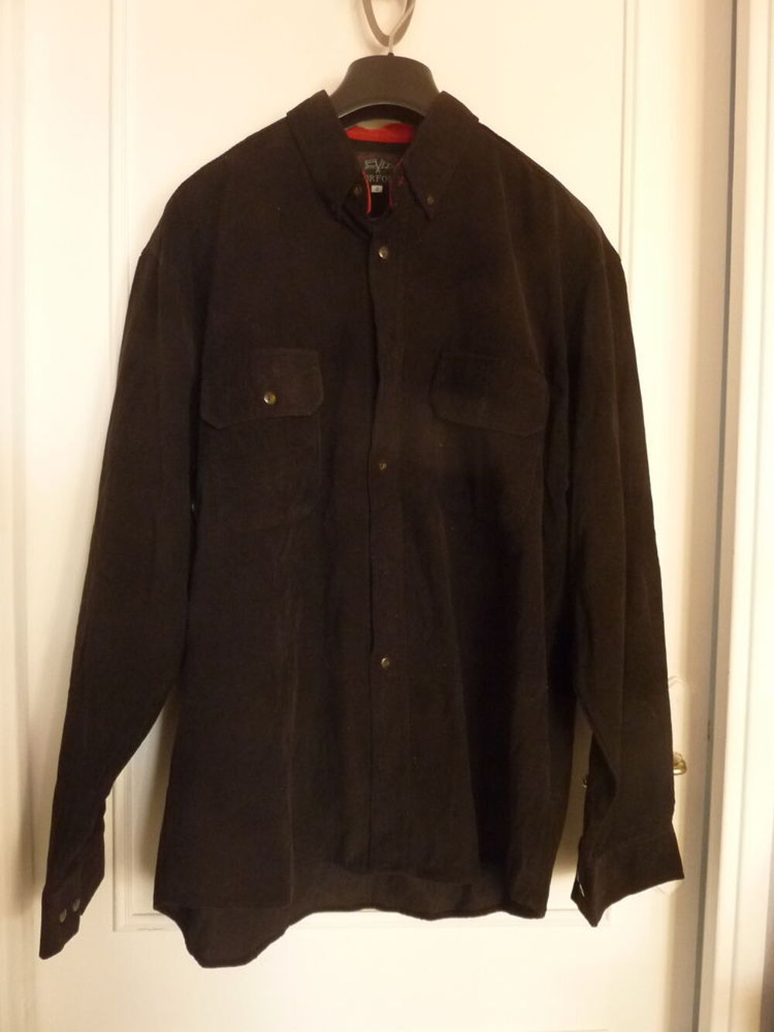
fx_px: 745
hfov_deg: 54.9
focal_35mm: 25
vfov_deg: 69.4
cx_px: 387
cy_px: 516
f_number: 3.3
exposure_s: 1/15
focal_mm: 4.1
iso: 400
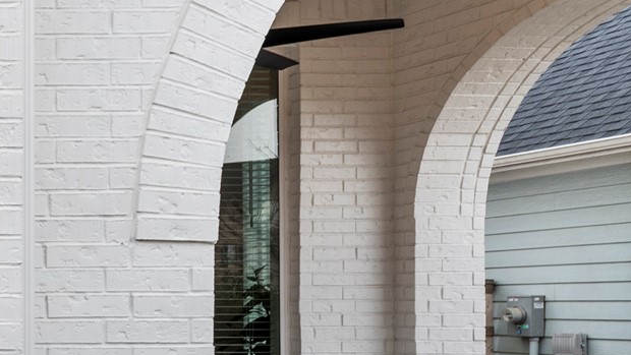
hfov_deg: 23.5
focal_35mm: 55
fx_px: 920
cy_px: 273
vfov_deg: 21.6
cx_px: -451
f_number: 8
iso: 100
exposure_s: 1/50
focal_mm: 15
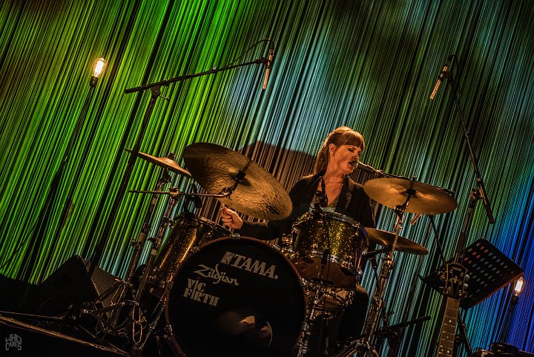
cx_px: 267
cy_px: 178
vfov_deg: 19.5
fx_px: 1039
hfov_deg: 28.8
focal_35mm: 70
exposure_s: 1/80
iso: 2500
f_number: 2.8
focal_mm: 70
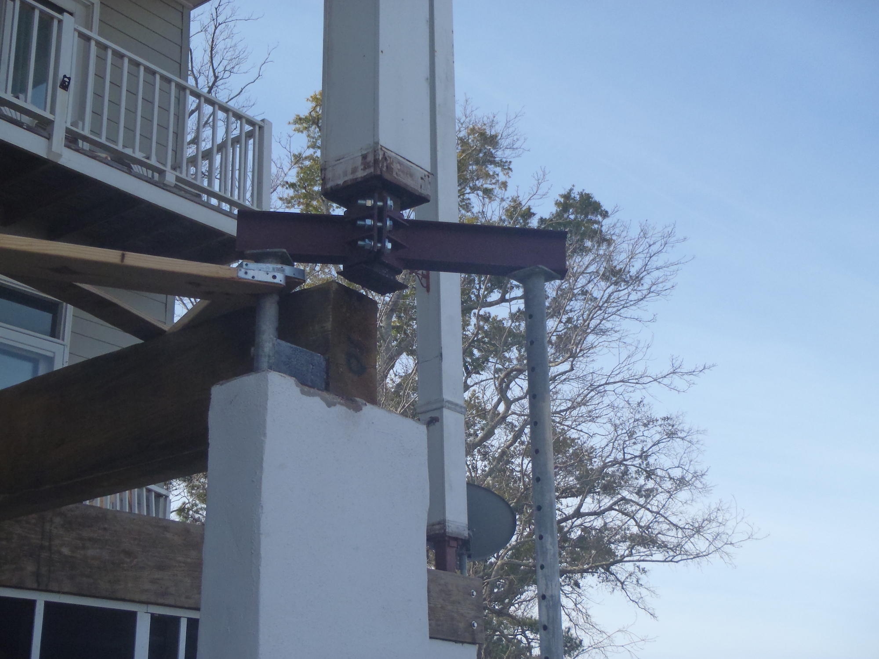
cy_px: 330
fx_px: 1244
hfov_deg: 38.9
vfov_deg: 29.7
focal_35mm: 49
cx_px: 440
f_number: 13
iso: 200
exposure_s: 1/100
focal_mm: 8.8
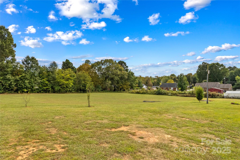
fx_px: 147
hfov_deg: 78.6
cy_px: 80
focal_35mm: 22
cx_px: 120
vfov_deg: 57.2
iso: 110
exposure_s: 1/2500
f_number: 2.8
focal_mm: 8.38
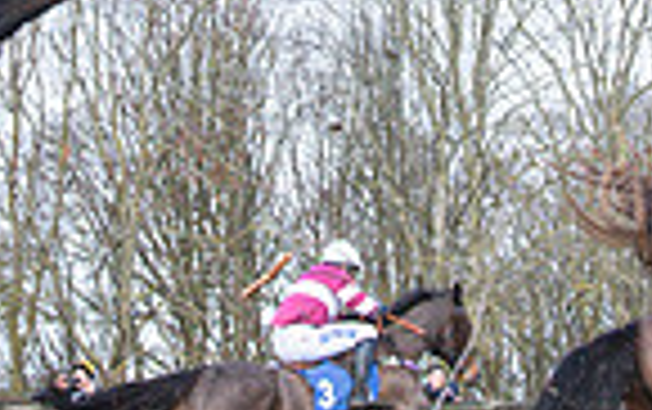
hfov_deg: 23.0
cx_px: 322
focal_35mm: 90
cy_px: -216
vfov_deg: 13.6
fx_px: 1601
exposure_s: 1/1000
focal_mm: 19
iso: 2000
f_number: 8
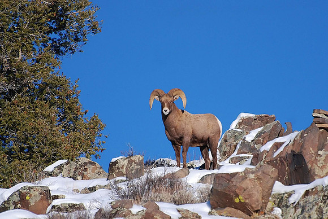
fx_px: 4104
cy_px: 110
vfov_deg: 3.1
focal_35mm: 450
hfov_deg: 4.6
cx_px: 164
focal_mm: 300
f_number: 5.6
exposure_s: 1/1600
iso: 400
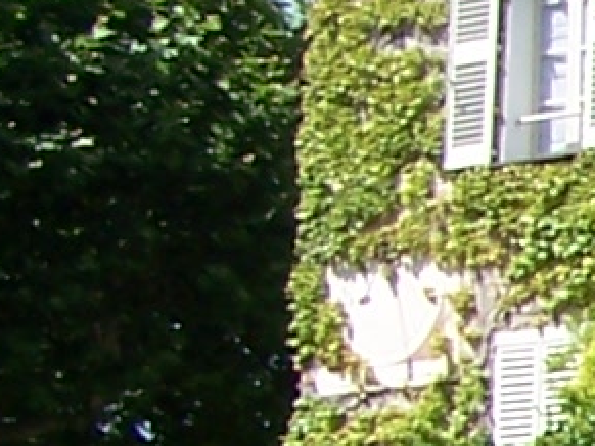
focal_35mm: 301
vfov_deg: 4.9
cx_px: 2129
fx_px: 5172
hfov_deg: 5.9
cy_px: 710
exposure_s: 1/640
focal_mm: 6.3
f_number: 4
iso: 80
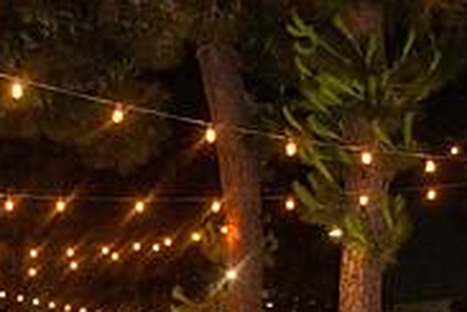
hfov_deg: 25.9
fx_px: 986
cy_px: 472
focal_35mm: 76
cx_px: 59
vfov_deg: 16.3
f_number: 2.8
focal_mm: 24
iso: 1250
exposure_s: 1/125
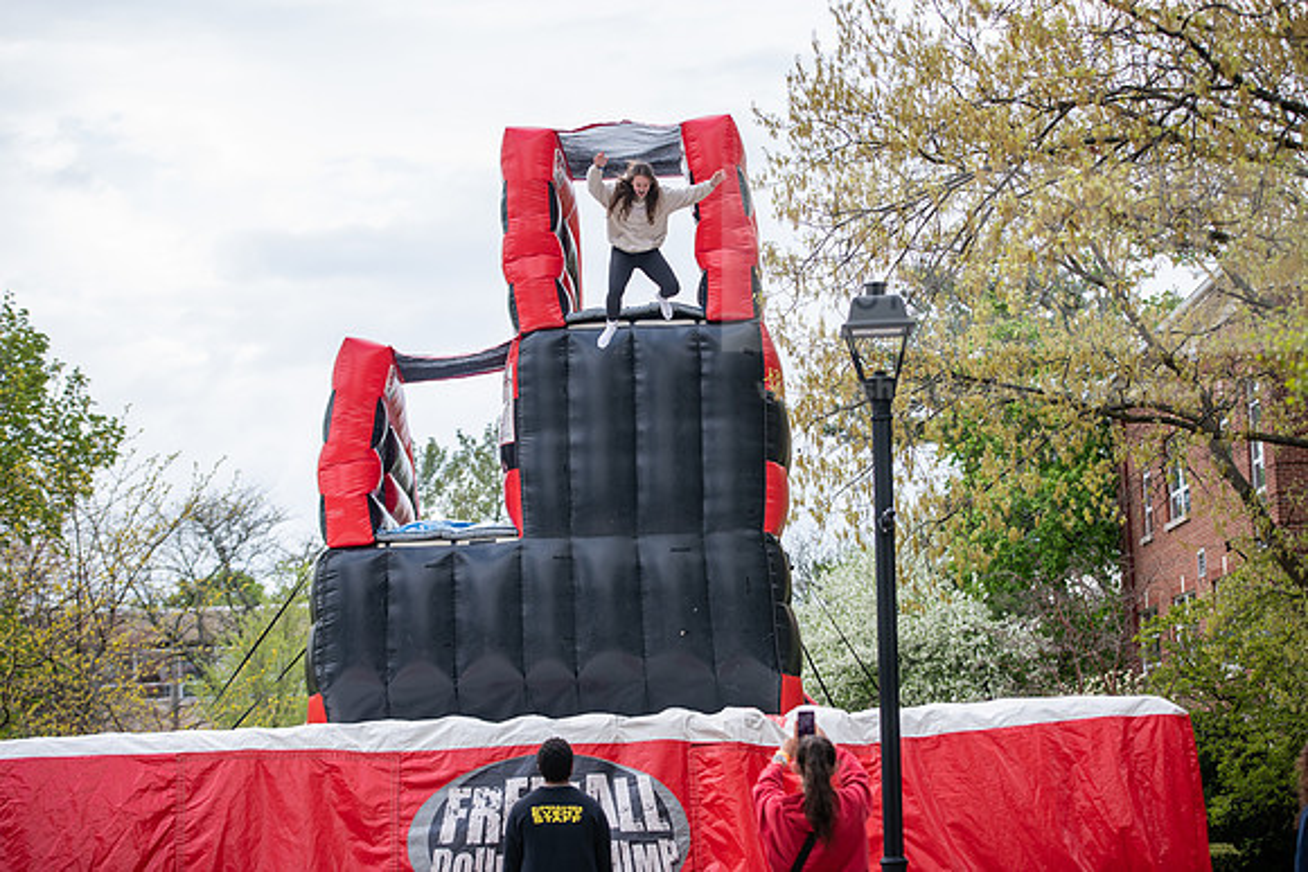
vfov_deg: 17.5
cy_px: 436
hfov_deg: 26.0
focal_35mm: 78
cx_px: 654
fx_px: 2835
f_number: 3.5
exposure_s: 1/640
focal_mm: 78
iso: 100
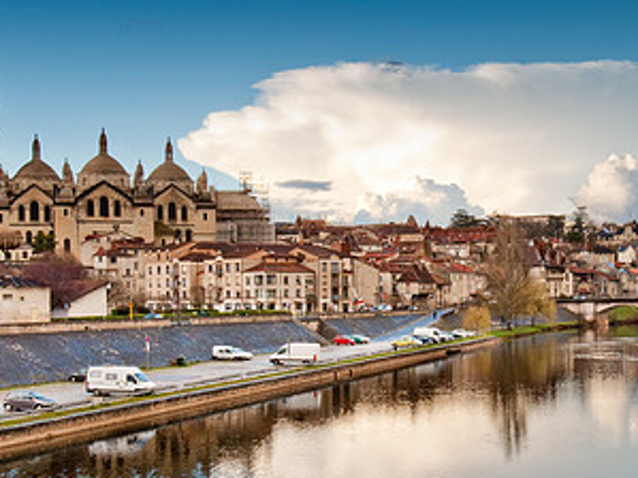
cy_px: 281
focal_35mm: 67
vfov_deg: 21.9
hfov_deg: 28.7
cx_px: 437
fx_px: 1234
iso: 200
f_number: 13
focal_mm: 24
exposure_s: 1/45
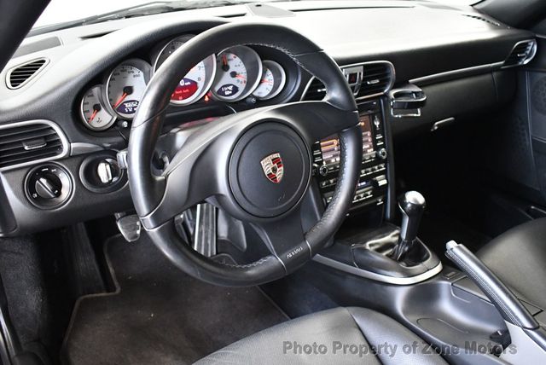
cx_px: 273
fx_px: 546
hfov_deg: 53.1
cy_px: 182
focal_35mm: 36
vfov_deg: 36.9
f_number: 3.5
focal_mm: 18
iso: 5000
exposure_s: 1/60
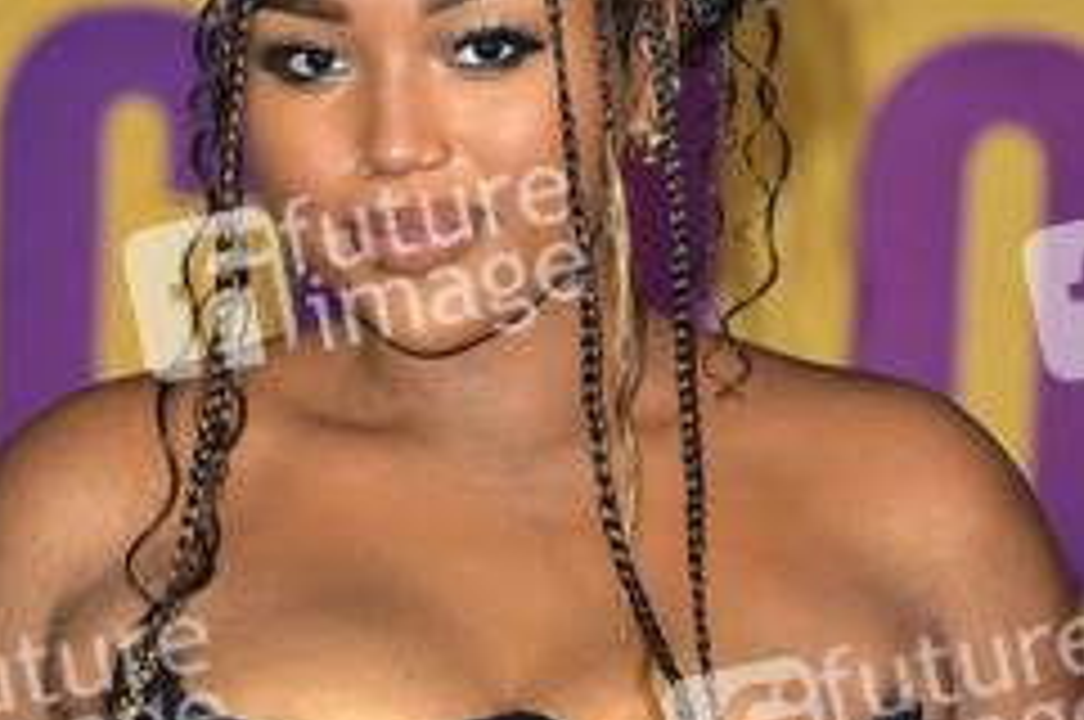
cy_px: 500
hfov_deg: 7.8
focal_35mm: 266
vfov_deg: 5.2
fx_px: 7999
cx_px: 488
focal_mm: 160
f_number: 6.3
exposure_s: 1/250
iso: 320
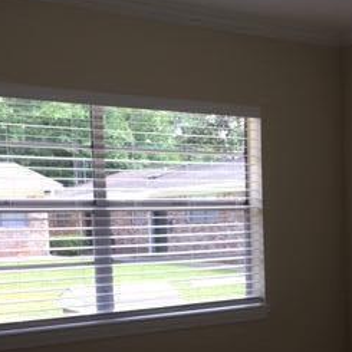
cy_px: 302
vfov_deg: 25.1
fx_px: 771
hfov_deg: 25.3
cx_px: 282
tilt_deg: -8.8
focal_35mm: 67
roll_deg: +1.9
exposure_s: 1/120
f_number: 2.2
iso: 25
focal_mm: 4.15
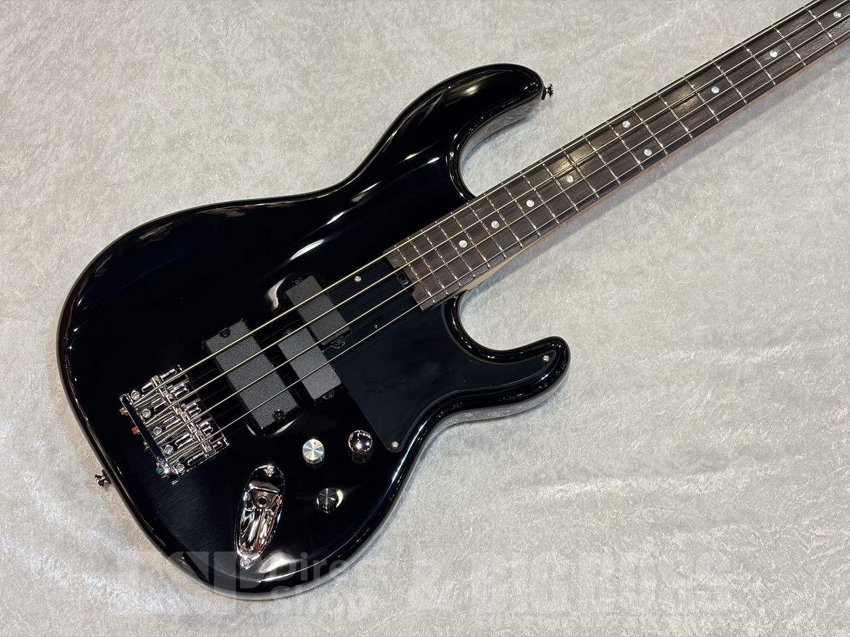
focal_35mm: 52
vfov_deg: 28.0
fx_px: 1277
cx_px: 425
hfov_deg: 36.8
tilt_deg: -70.6
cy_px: 318
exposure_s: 1/60
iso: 64
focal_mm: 5.96
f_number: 1.6
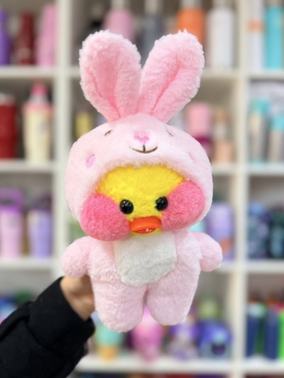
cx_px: 142
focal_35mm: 24
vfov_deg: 71.6
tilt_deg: -0.8
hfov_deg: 56.8
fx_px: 262
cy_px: 189
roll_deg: -1.0
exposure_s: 1/50
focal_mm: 6.76
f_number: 1.78
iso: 160
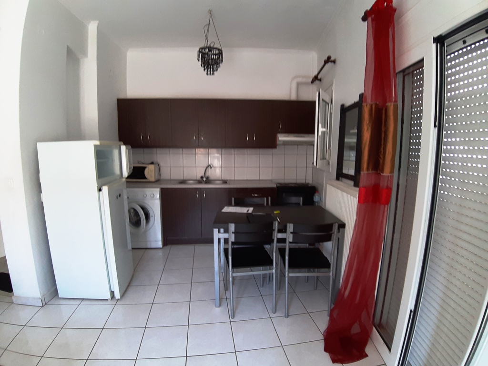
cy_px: 183
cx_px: 244
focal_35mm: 18
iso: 125
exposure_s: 1/40
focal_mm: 1.87
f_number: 2.4
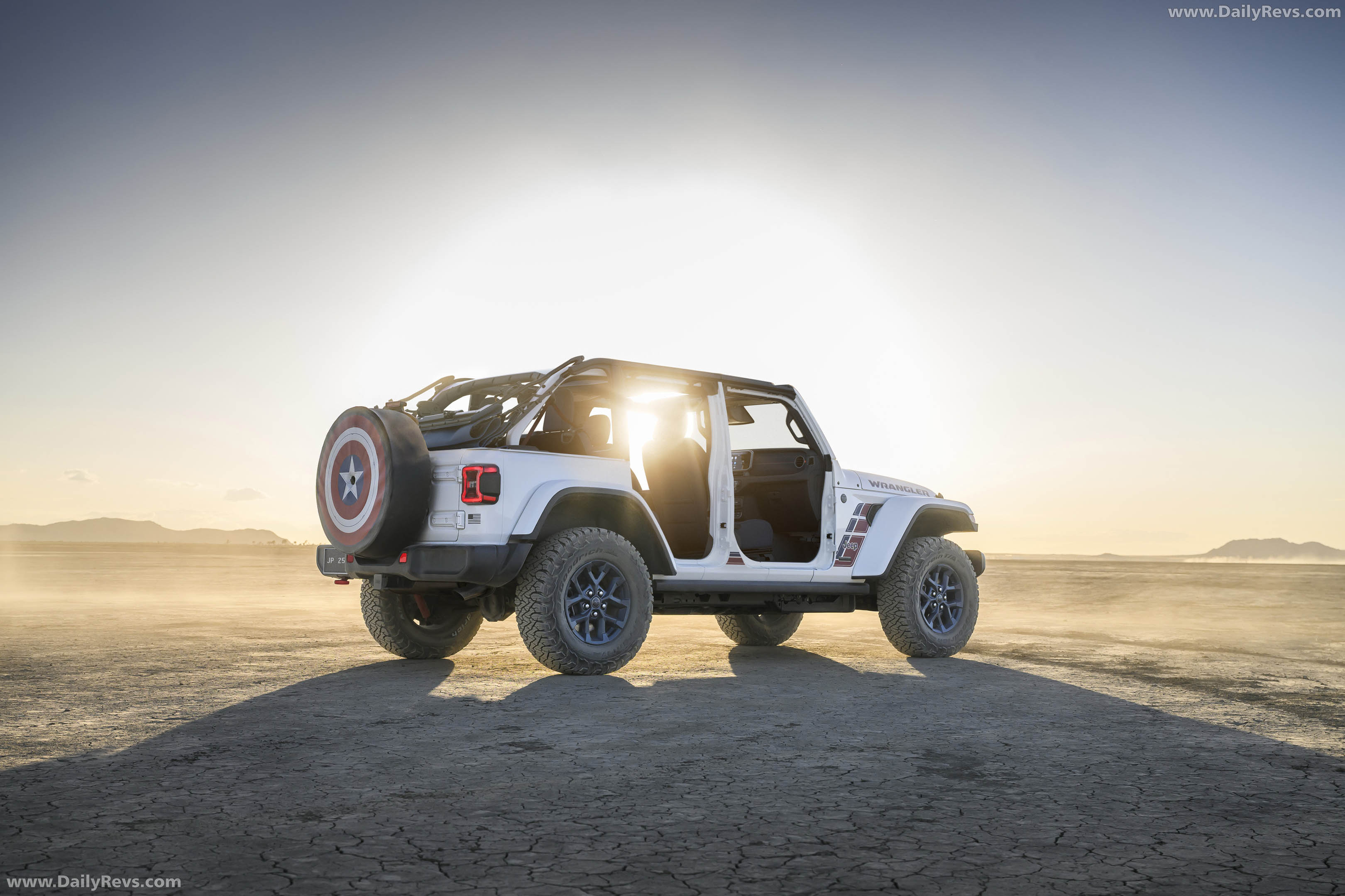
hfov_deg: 47.4
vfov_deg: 32.6
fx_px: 1532
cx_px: 672
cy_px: 448
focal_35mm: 41
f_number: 5.6
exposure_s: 1/640
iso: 500
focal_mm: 41
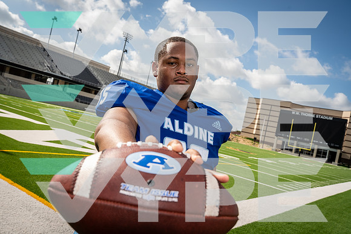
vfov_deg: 40.0
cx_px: 176
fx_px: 322
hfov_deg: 57.2
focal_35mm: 33
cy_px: 117
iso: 125
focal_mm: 33
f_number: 8
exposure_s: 1/250
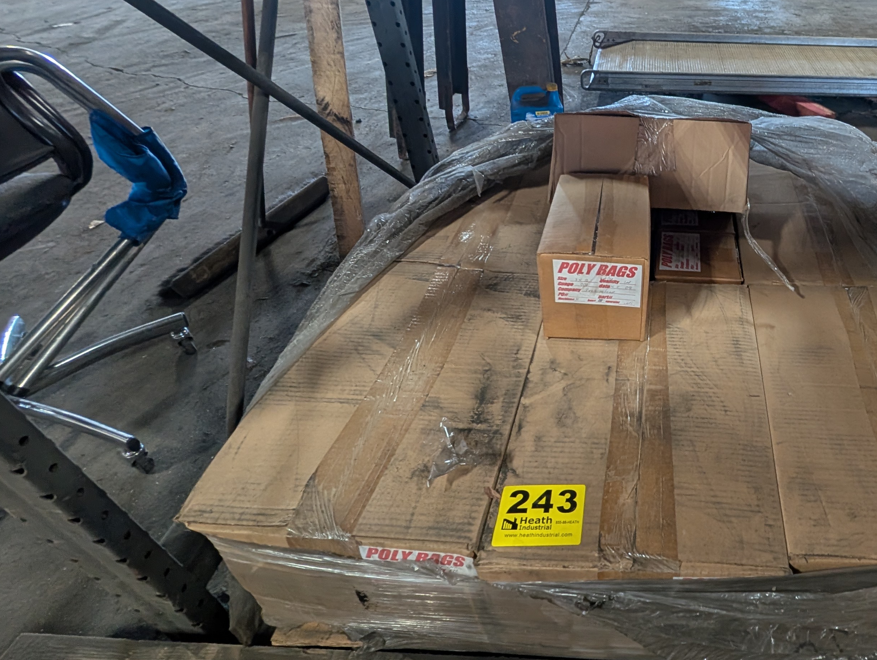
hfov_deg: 75.4
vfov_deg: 65.5
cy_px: 265
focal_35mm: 20
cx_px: 664
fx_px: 507
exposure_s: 1/24
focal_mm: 2.02
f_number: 1.7
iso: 225
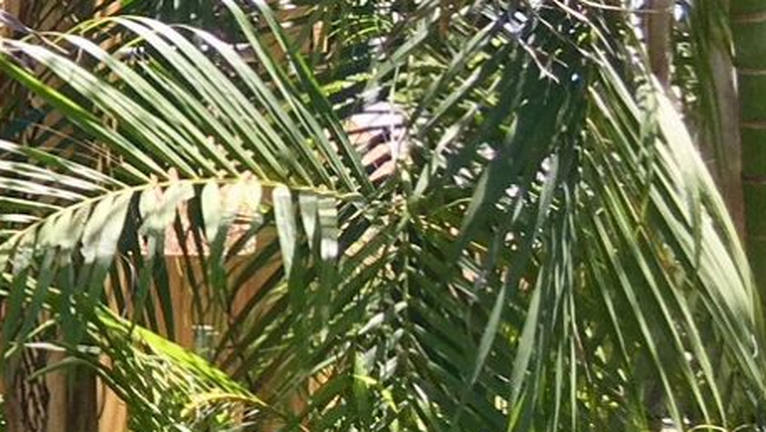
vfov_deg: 8.8
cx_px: -903
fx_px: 2804
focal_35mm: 138
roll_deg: +0.3
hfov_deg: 12.9
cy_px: 211
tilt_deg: -2.1
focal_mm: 4.15
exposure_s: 1/534
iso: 25
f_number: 2.2
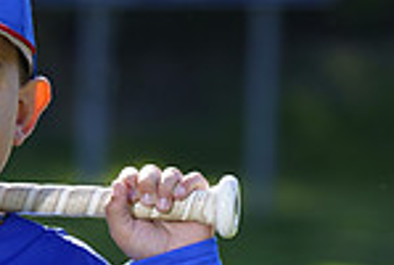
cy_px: 322
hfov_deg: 3.5
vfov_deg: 2.3
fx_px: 6481
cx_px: -145
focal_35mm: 591
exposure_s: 1/250
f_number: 5
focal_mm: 152
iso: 100
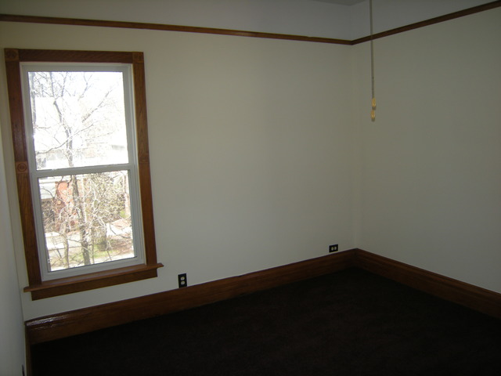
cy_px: 188
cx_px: 250
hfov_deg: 63.4
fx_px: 405
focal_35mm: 28
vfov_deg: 49.7
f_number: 2.8
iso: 64
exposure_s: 1/86
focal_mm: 4.7
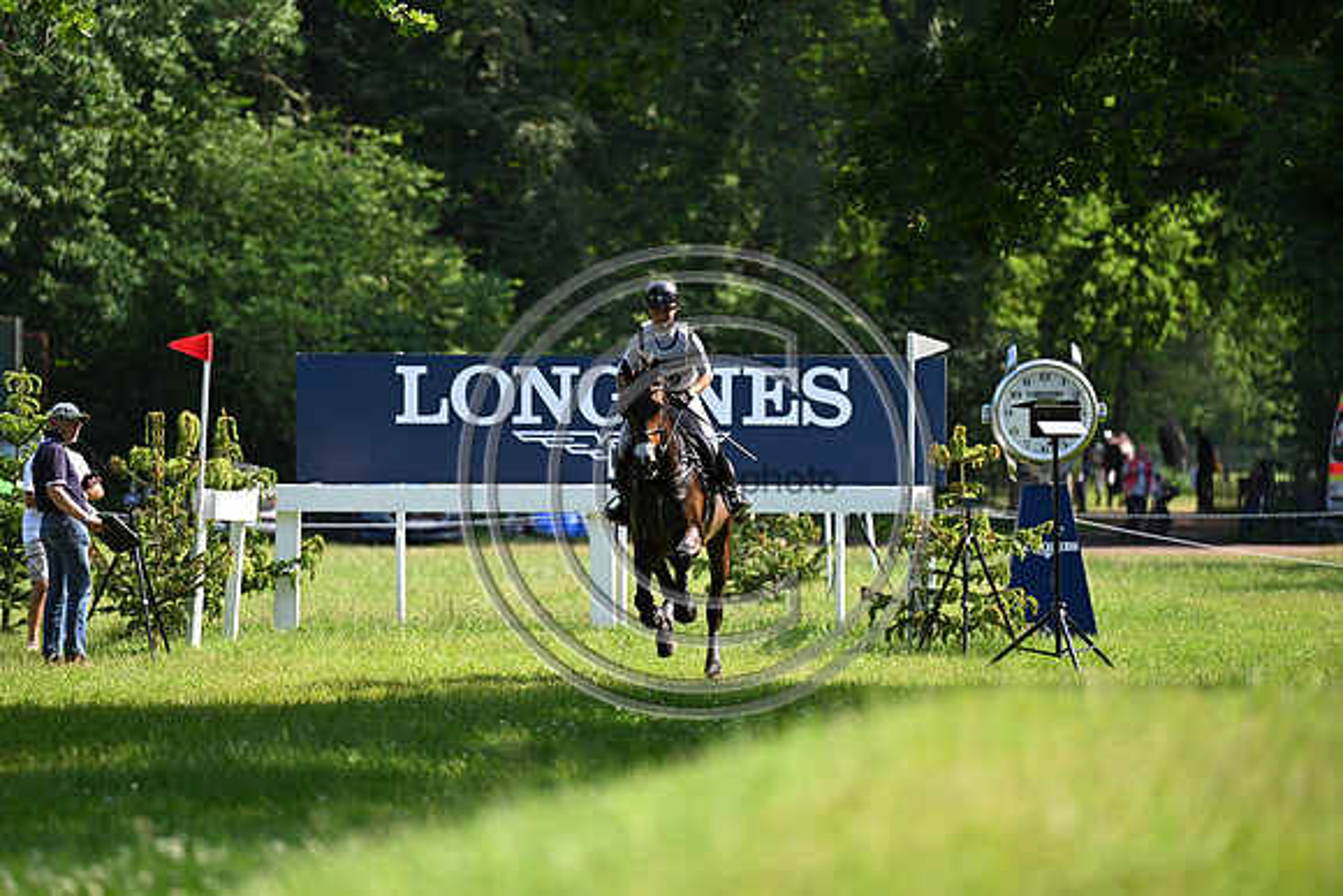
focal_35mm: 200
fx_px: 7463
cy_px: 448
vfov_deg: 6.9
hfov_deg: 10.3
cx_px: 672
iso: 560
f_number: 3.5
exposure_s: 1/1600
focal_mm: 200
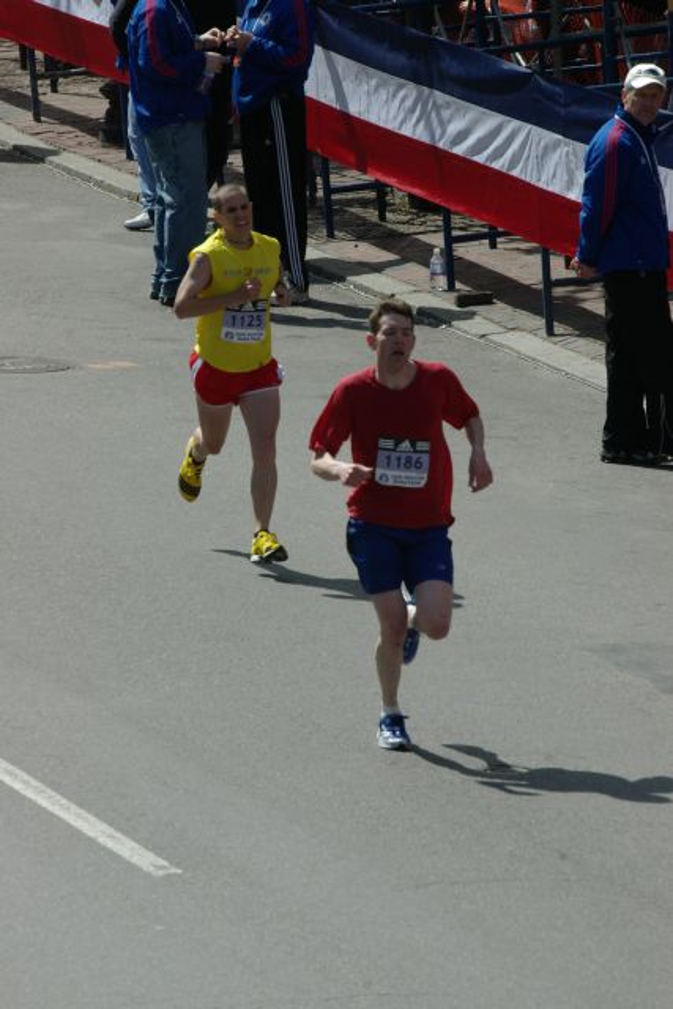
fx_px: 11350
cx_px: 336
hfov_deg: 3.4
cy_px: 504
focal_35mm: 405
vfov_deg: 5.1
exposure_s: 1/500
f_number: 10
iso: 400
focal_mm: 270
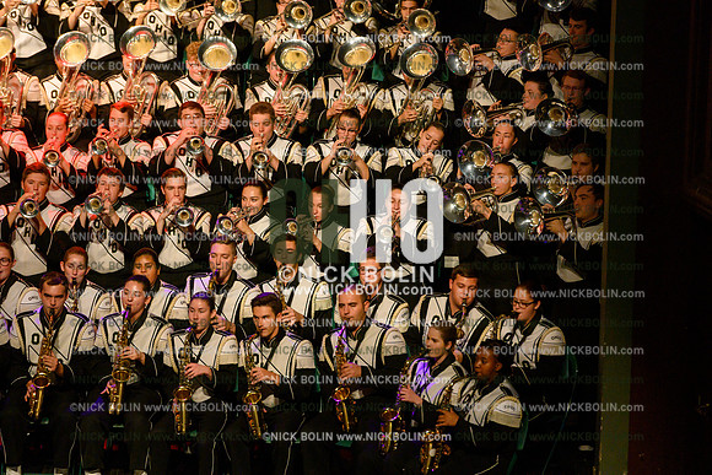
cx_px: 356
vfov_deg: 6.9
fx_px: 3956
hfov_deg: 10.3
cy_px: 238
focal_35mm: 200
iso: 5000
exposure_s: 1/500
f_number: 4
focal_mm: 200
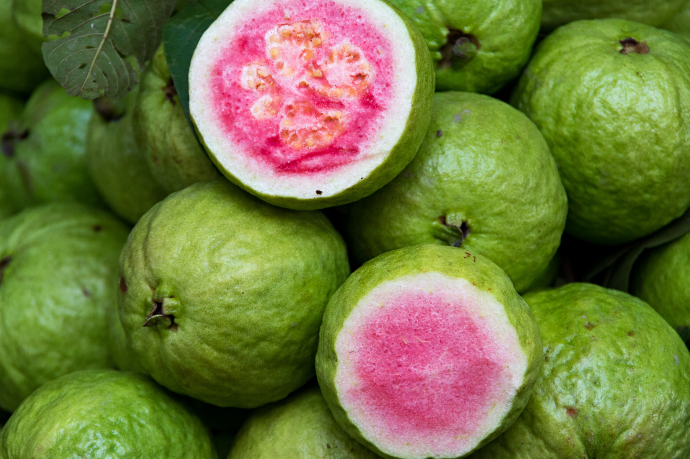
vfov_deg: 7.0
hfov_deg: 10.6
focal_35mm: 195
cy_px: 211
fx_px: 3734
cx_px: 345
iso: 200
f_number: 5.6
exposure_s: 1/100
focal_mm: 115
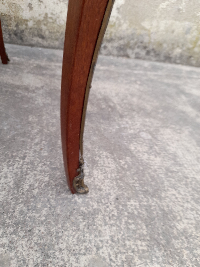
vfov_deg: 69.4
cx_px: 100
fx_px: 193
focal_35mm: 25
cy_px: 134
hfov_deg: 54.9
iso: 25
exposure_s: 1/100
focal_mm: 4.6
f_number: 2
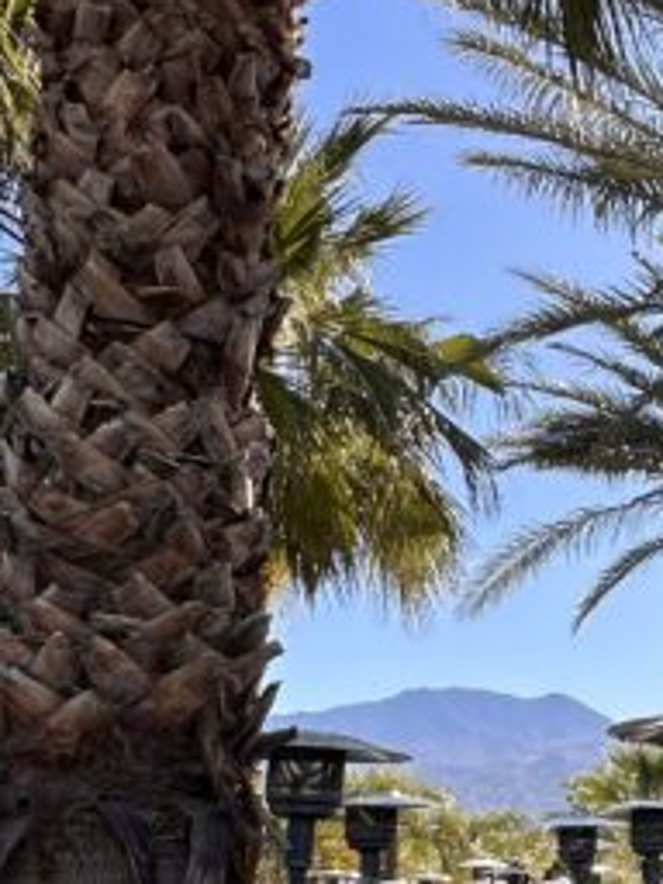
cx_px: 760
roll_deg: -0.6
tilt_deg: +9.7
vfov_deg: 33.6
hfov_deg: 24.1
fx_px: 1430
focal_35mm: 56
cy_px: 677
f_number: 2.2
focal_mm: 2.22
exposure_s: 1/924
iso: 40
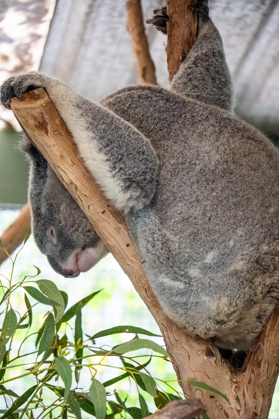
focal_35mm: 189
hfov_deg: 7.3
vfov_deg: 10.9
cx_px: 140
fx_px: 2197
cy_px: 210
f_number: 5.6
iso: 6400
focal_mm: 126
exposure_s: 1/200
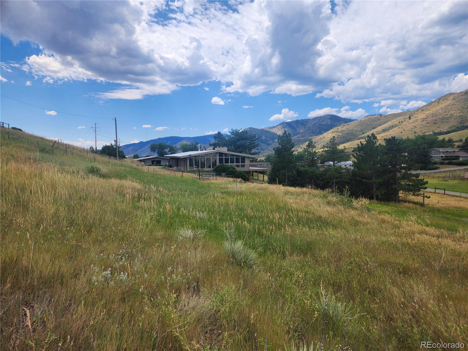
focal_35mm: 23
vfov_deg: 58.9
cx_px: 234
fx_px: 311
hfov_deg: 73.9
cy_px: 176
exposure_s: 1/1983
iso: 20
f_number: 1.8
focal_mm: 5.4
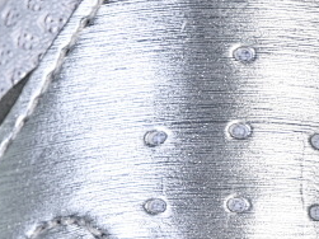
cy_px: 272
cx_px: 200
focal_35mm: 310
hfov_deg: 6.4
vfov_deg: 4.8
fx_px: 2855
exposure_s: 1/80
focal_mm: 50
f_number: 7.1
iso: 160
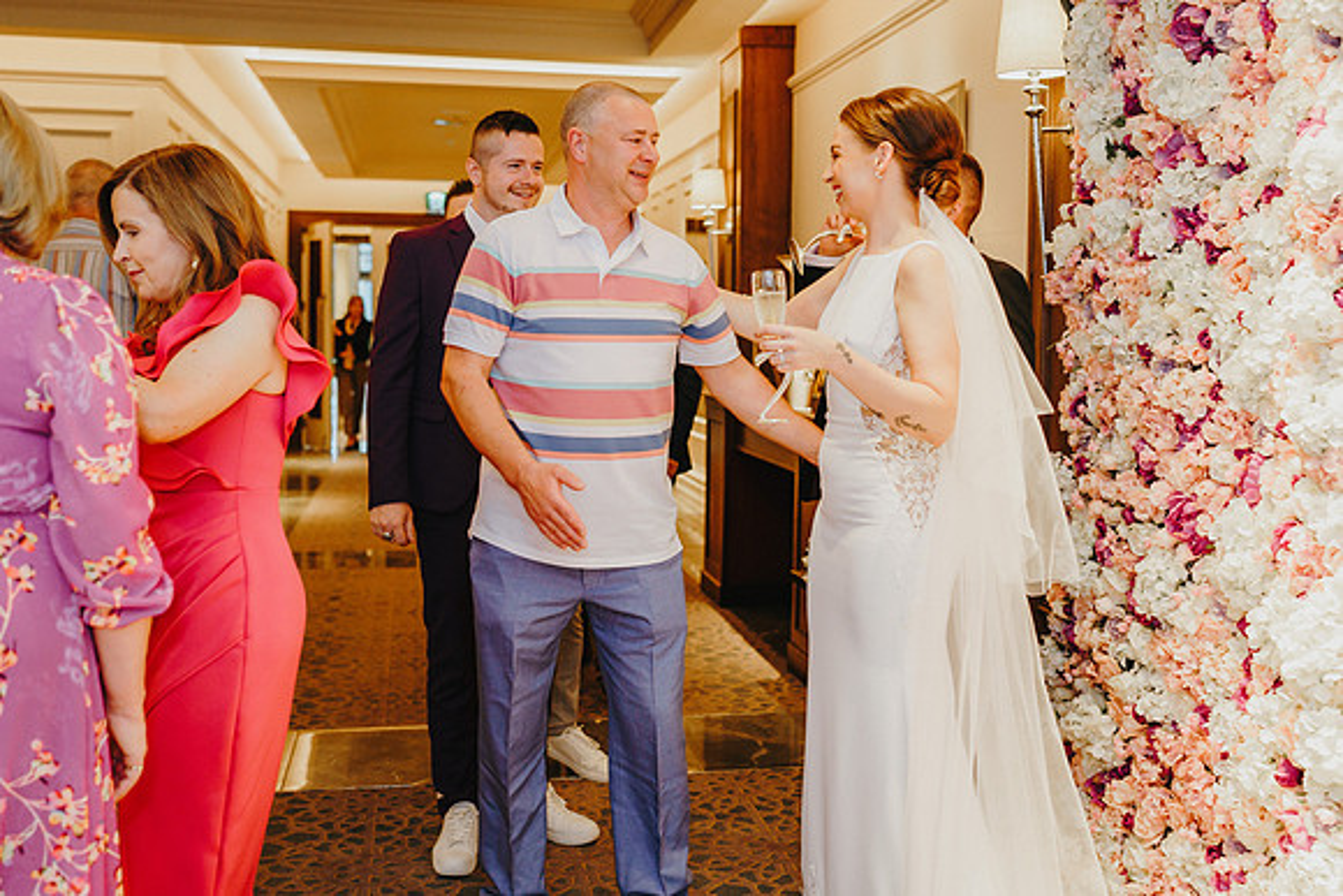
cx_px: 672
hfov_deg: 48.9
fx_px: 1477
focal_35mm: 40
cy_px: 389
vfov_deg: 33.7
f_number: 2.2
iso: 640
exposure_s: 1/200
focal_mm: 35
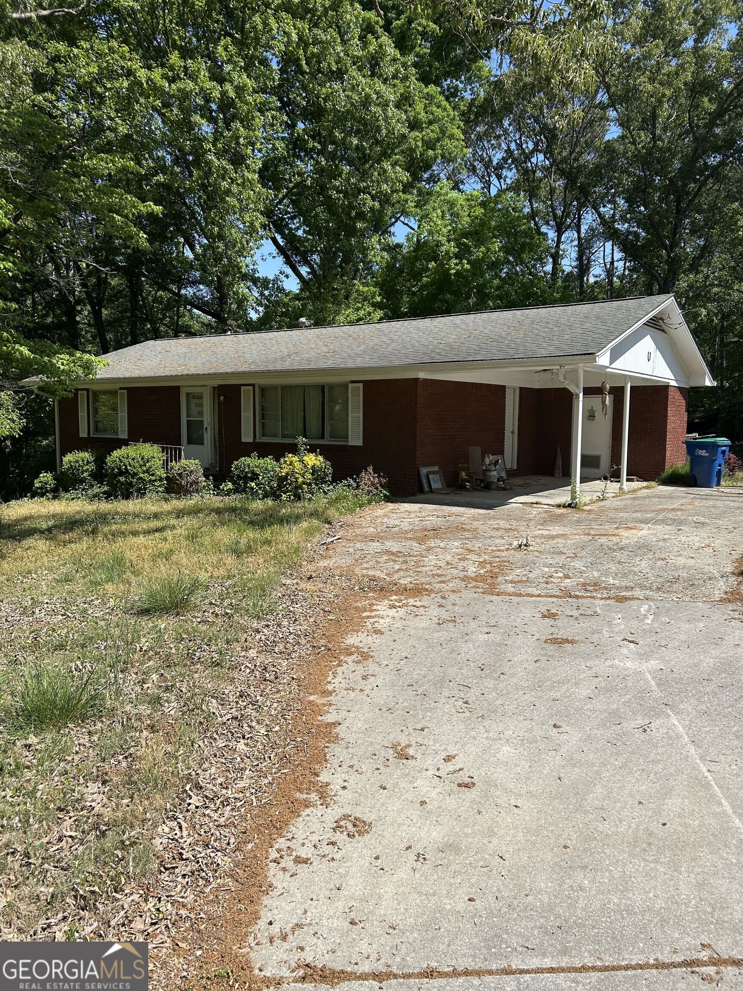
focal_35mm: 26
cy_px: 496
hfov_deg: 53.1
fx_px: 744
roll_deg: -0.2
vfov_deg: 67.3
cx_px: 372
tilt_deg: -5.3
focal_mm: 5.7
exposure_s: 1/3356
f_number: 1.5
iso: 50
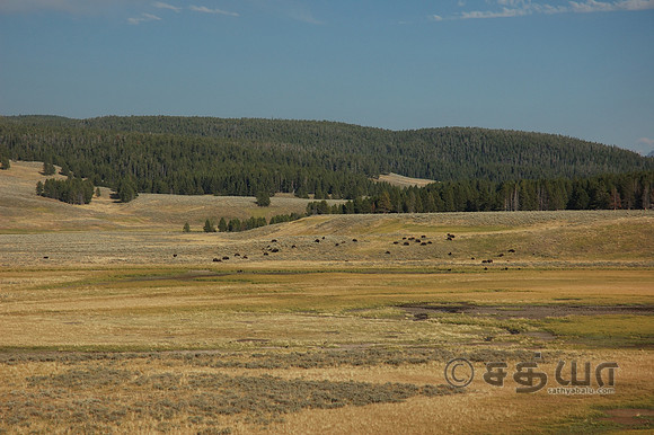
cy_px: 218
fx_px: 1906
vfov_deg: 13.0
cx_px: 327
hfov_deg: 19.5
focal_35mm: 105
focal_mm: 70
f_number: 7.1
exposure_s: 1/200
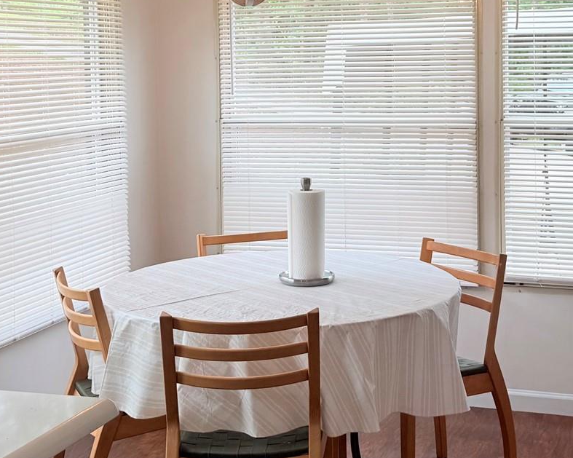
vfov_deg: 24.6
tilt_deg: -1.8
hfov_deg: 30.8
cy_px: 96
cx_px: 364
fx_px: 1034
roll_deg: +0.9
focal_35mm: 61
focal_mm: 6.76
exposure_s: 1/204
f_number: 1.78
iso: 64
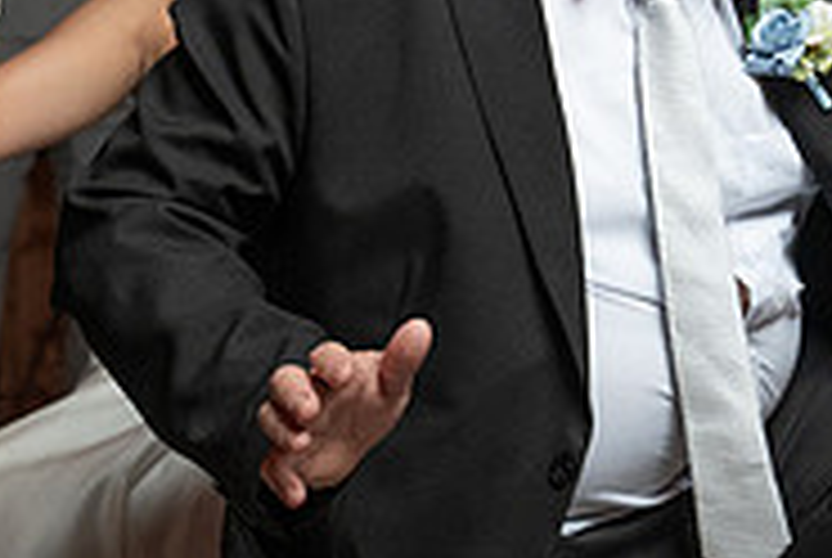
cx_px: 409
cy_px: 234
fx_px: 3264
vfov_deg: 9.8
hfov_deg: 14.5
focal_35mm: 141
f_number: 4
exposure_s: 1/200
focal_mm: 40
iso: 2000
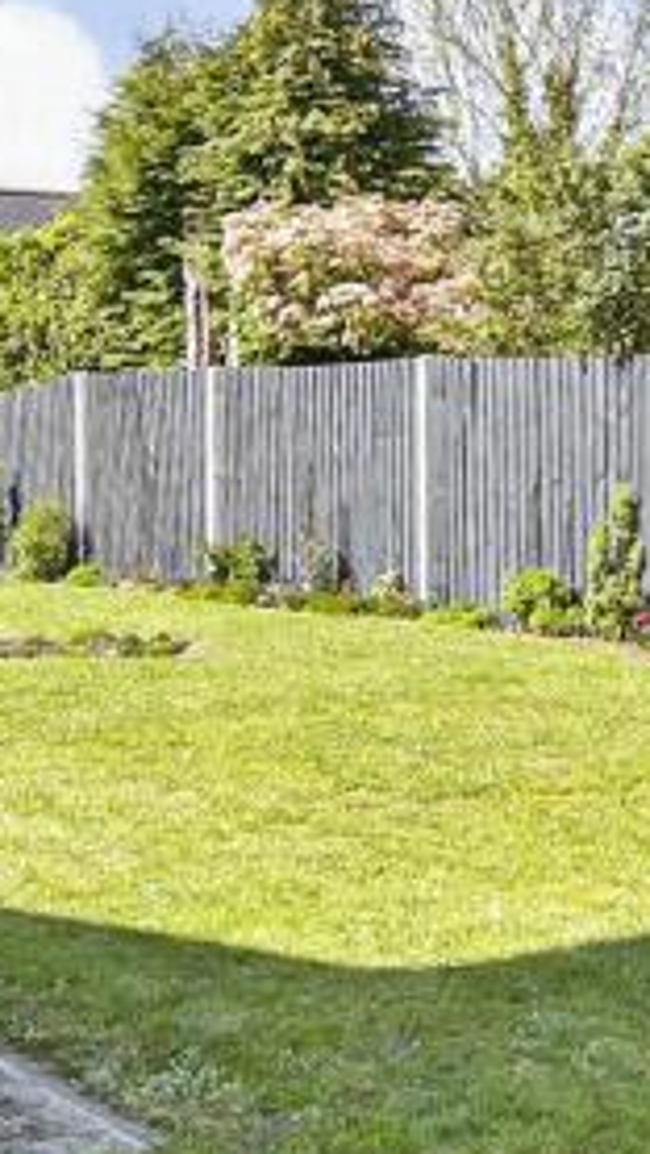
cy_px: 435
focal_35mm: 58
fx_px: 1776
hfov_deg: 20.2
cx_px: 638
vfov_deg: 35.8
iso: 250
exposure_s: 1/200
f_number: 8
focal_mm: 10
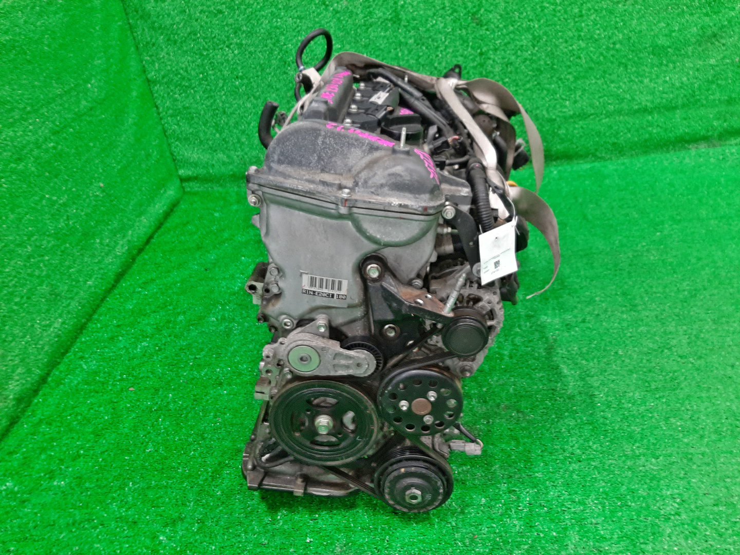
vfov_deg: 53.1
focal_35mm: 26
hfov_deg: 67.3
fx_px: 556
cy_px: 278
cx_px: 370
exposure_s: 1/50
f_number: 1.7
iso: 174
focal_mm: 3.93
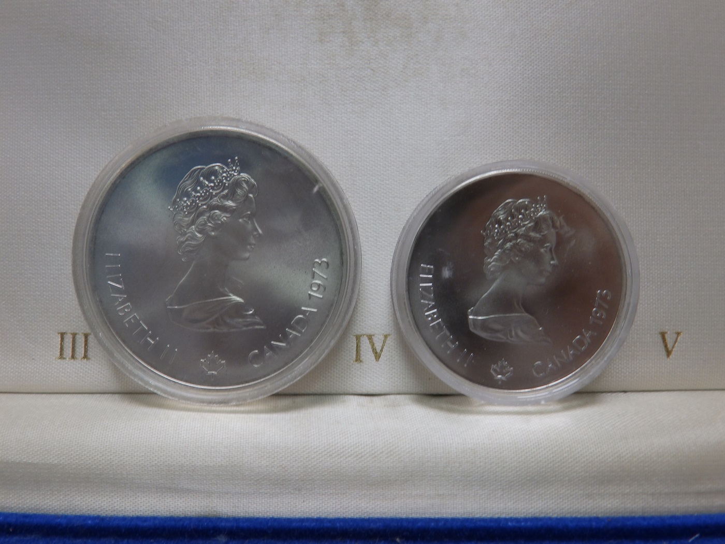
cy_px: 272
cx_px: 362
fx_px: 670
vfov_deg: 44.2
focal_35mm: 32
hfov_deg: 56.8
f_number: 3.7
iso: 125
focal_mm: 5.7
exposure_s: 1/30
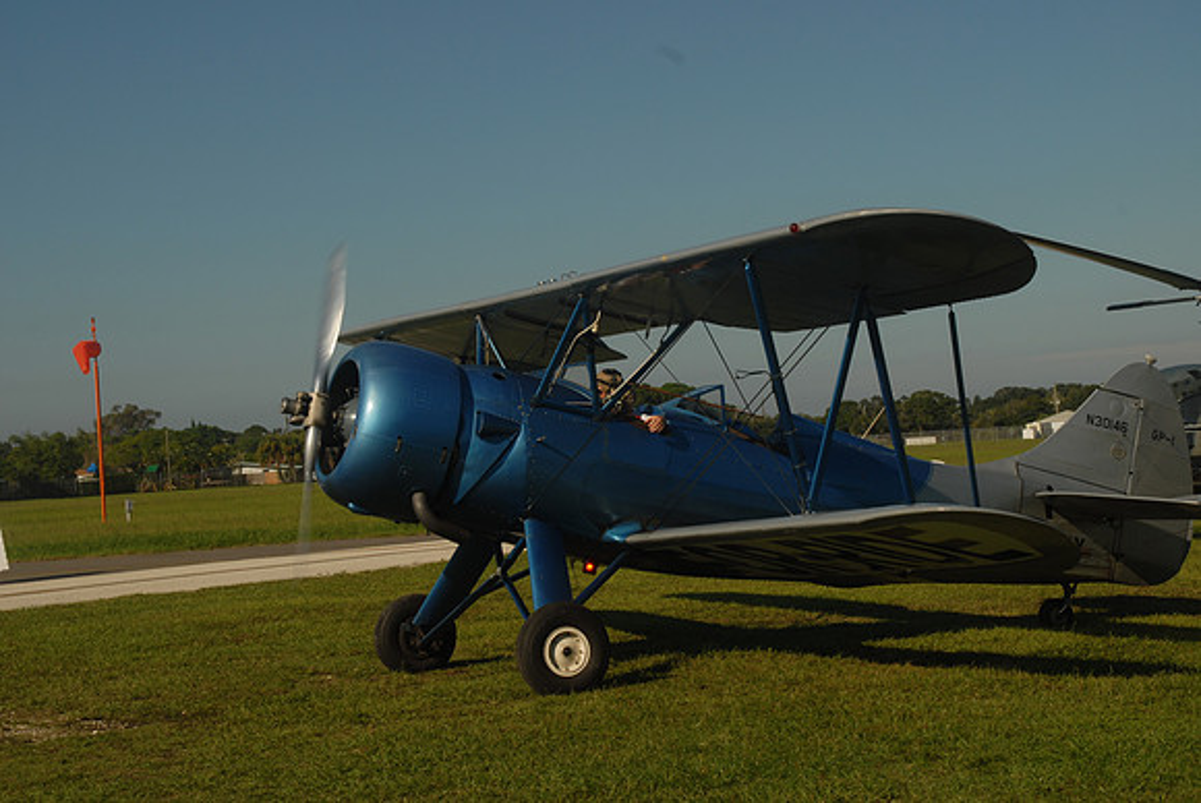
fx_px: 2254
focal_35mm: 68
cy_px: 402
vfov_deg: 20.2
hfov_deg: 29.8
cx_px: 600
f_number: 11
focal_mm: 45
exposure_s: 1/250
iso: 100
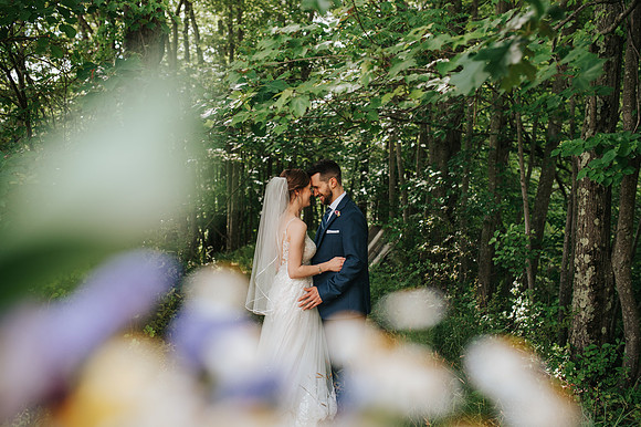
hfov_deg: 54.5
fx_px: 623
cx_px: 320
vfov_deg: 37.8
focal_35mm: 35
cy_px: 214
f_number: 2.8
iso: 500
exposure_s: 1/2000
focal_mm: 35
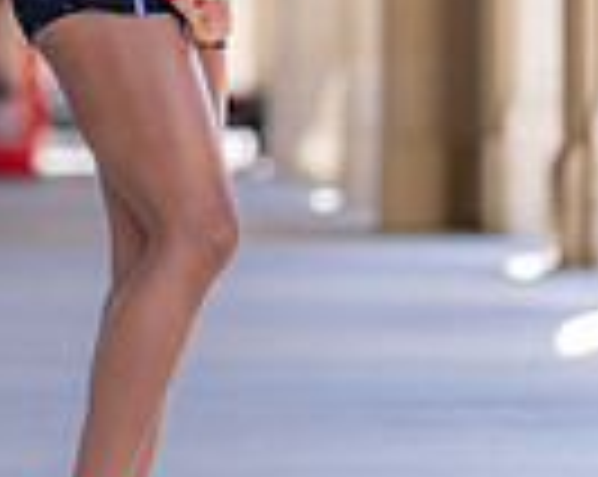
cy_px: 58
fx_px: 4666
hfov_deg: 7.3
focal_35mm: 264
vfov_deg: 5.8
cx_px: 148
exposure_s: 1/1000
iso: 100
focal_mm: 50
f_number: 1.2
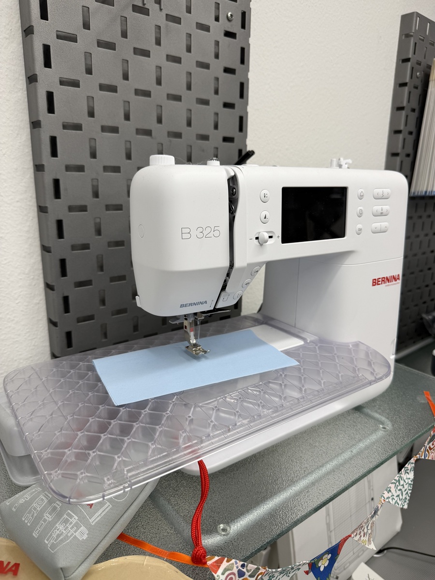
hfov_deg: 56.8
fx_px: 402
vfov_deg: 71.6
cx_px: 218
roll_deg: -1.9
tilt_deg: -16.8
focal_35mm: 24
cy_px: 290
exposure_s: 1/121
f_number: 1.78
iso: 50
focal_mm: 6.76
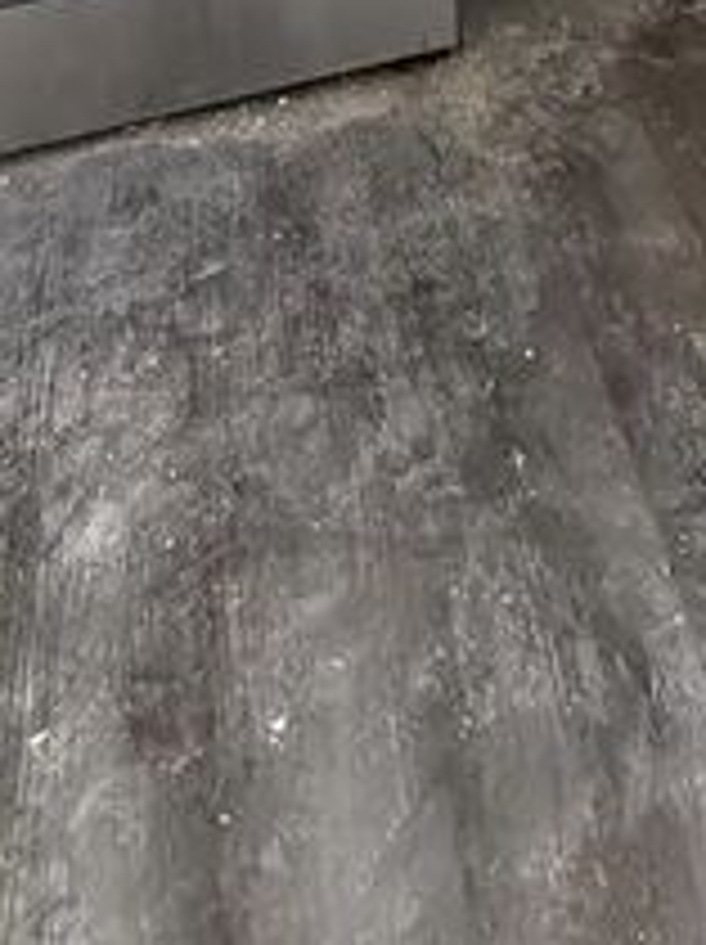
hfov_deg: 24.4
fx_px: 1553
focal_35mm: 57
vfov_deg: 23.0
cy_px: -650
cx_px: 710
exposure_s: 1/99
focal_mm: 2.22
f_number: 2.2
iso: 100
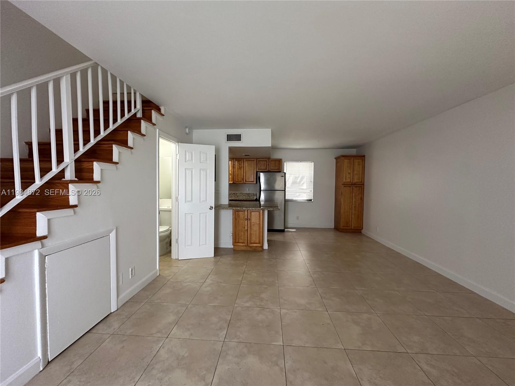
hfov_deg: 102.1
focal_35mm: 14
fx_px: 208
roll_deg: +0.6
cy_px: 193
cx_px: 258
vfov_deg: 85.7
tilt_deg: +1.0
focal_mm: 2.22
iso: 320
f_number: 2.2
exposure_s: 1/120
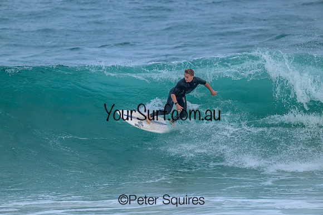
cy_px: 108
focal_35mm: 1124
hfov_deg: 1.8
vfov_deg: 1.2
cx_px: 161
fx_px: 10087
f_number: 9
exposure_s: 1/2000
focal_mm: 1120
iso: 3600
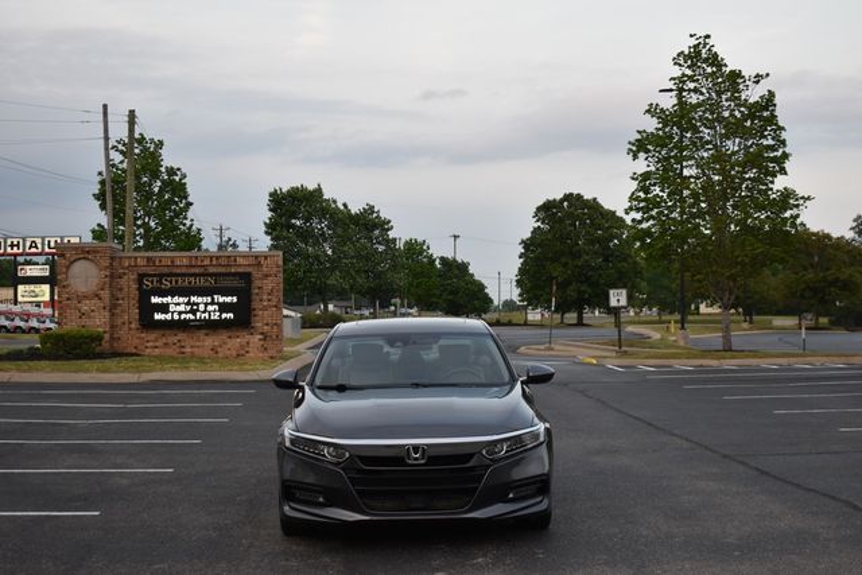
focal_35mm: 57
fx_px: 1365
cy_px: 288
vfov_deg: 23.8
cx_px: 431
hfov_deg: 35.0
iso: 400
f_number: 5
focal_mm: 38
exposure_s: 1/250
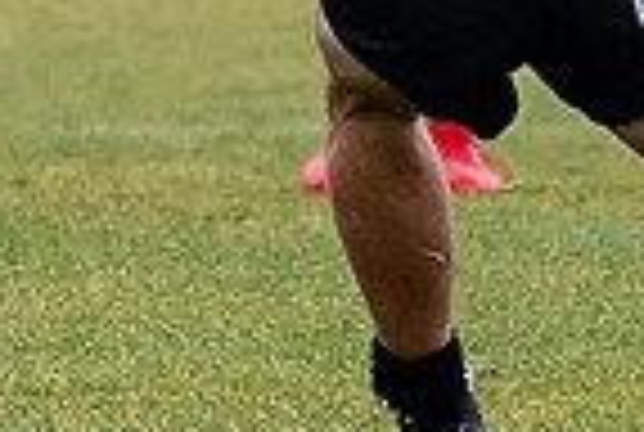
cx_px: -551
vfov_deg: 0.3
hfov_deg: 0.4
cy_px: -345
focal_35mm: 4708
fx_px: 84396
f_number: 3.5
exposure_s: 1/1000
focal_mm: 200
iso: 360
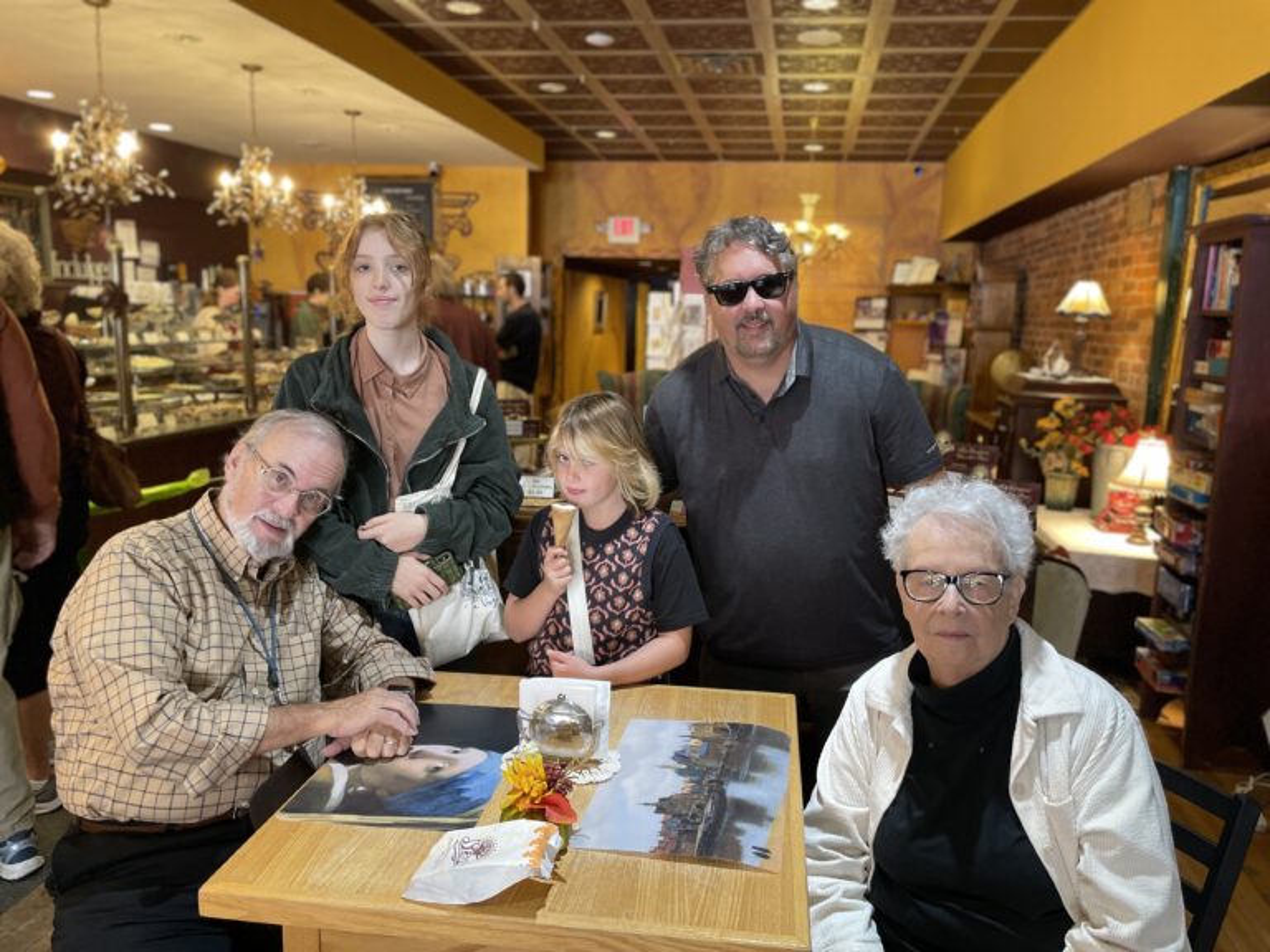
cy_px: 476
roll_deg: -2.0
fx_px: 954
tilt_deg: -8.0
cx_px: 635
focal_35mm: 26
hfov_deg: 67.3
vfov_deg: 53.1
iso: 250
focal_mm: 4.2
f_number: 1.6
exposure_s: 1/60
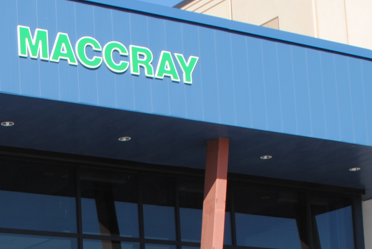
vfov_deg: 12.6
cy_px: 352
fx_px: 1076
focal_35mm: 104
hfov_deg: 19.1
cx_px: -4
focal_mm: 22
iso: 100
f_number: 9
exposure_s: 1/200
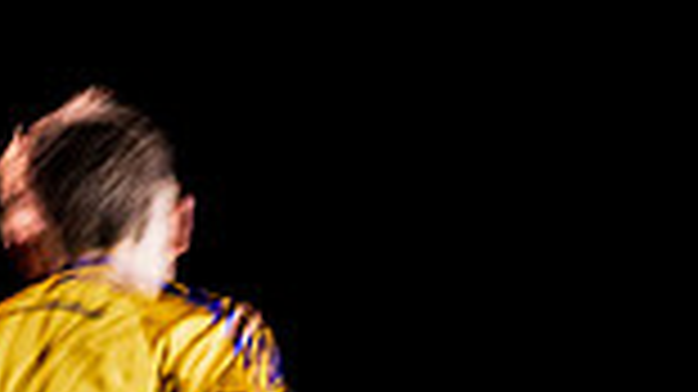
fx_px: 29672
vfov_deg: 0.8
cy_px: 625
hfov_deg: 1.3
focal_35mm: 1604
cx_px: -86
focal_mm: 400
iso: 3200
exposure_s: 1/25
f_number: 2.8
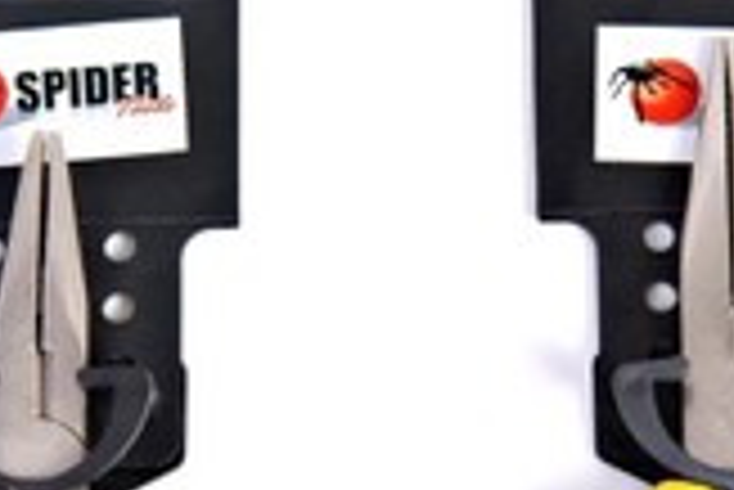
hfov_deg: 13.9
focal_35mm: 147
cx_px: 450
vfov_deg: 9.3
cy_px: 528
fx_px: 3000
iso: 125
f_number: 10
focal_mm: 48
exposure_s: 1/160
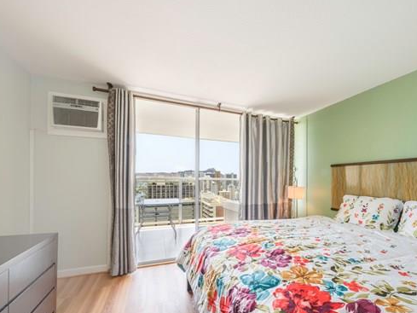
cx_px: 237
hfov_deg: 93.9
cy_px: 184
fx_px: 193
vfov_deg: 77.4
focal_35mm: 16
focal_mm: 12
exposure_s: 1/160
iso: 100
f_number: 14
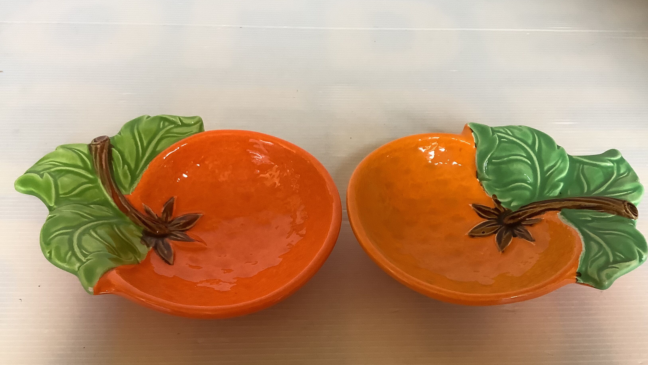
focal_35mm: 34
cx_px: 326
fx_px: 584
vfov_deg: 34.6
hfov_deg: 58.0
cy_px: 208
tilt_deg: -46.4
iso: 160
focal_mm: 3.3
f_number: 2.4
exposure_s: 1/60
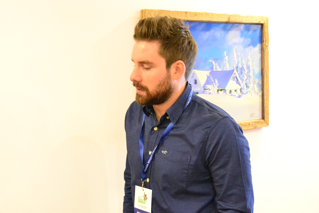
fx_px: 470
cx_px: 150
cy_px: 112
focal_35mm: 53
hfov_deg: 37.5
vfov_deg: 25.5
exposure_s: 1/50
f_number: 5.6
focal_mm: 32
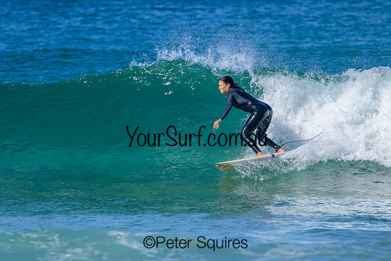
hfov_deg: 2.7
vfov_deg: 1.8
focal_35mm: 770
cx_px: 185
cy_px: 138
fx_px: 8366
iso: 500
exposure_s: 1/1600
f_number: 8
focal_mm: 560
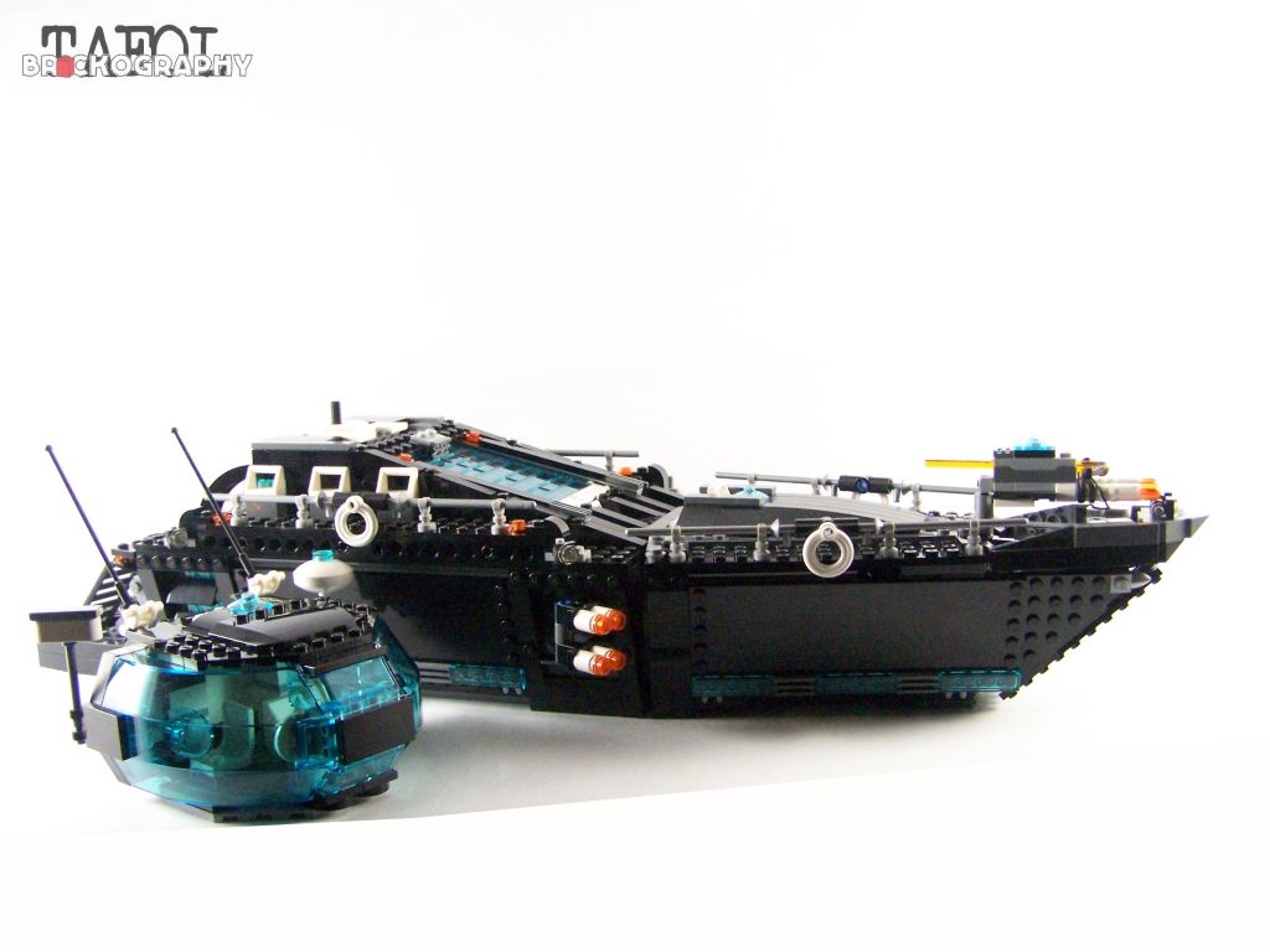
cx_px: 635
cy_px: 476
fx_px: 1394
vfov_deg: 37.7
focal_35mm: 38
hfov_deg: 49.0
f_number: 3.6
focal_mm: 6.3
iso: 400
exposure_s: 1/60
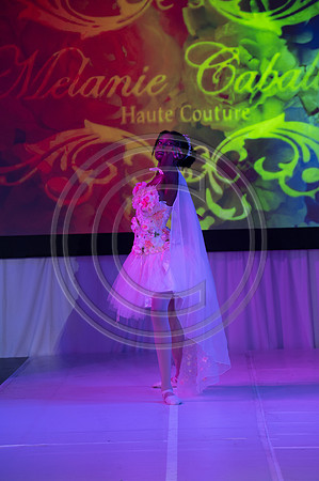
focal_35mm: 160
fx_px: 2131
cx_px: 160
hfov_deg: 8.6
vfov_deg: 12.9
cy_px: 240
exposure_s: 1/400
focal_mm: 160
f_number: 5.6
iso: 2000
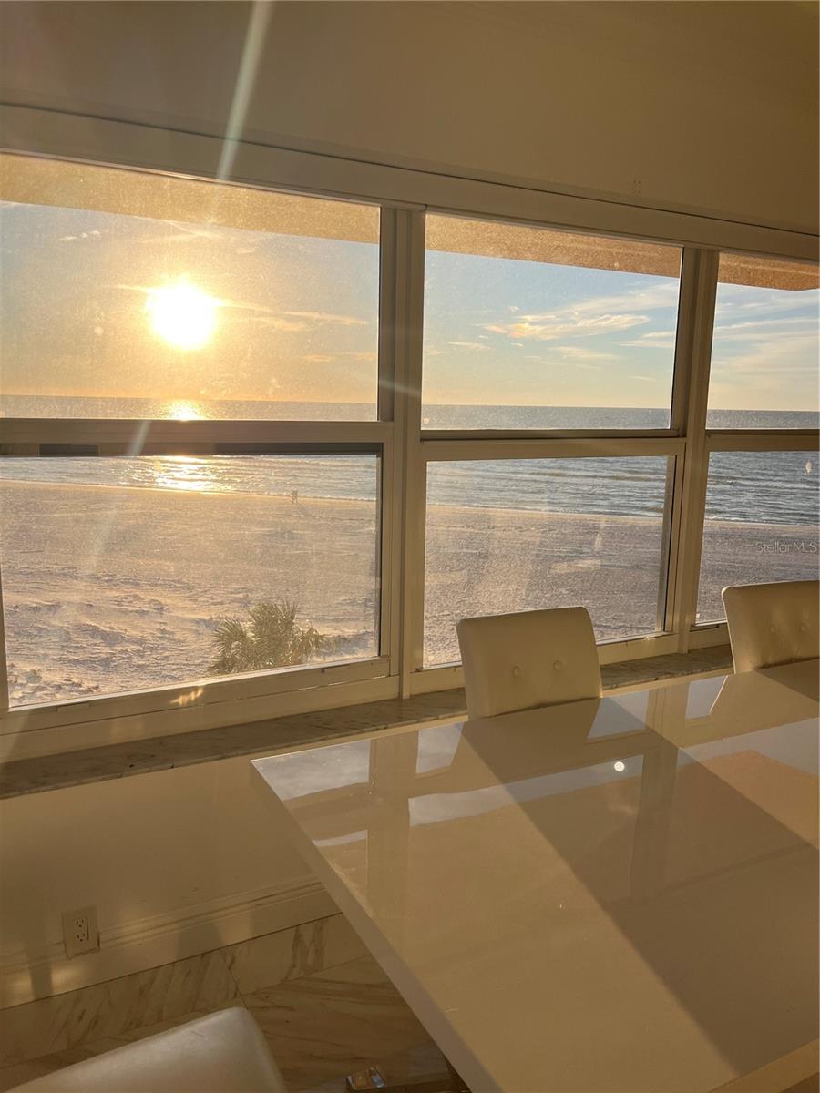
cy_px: 546
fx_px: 821
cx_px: 410
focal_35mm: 26
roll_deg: -0.1
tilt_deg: -8.7
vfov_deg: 67.3
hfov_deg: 53.1
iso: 50
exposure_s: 1/2101
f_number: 1.6
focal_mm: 5.1
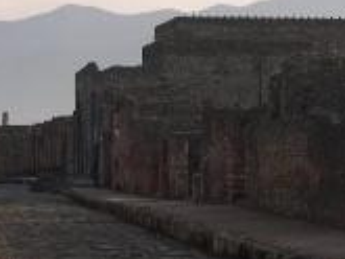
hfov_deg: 13.4
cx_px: 157
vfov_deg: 10.1
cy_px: 157
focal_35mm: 147
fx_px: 1466
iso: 100
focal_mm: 8
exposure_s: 1/118
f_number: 7.6
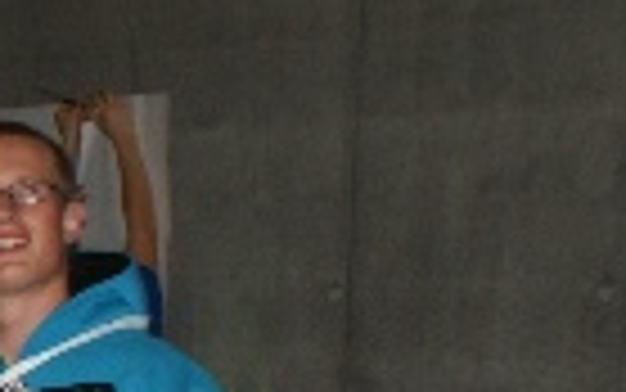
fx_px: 3123
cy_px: 669
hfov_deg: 10.2
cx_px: -784
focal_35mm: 183
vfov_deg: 7.0
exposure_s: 1/60
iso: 400
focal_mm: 26
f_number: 5.6
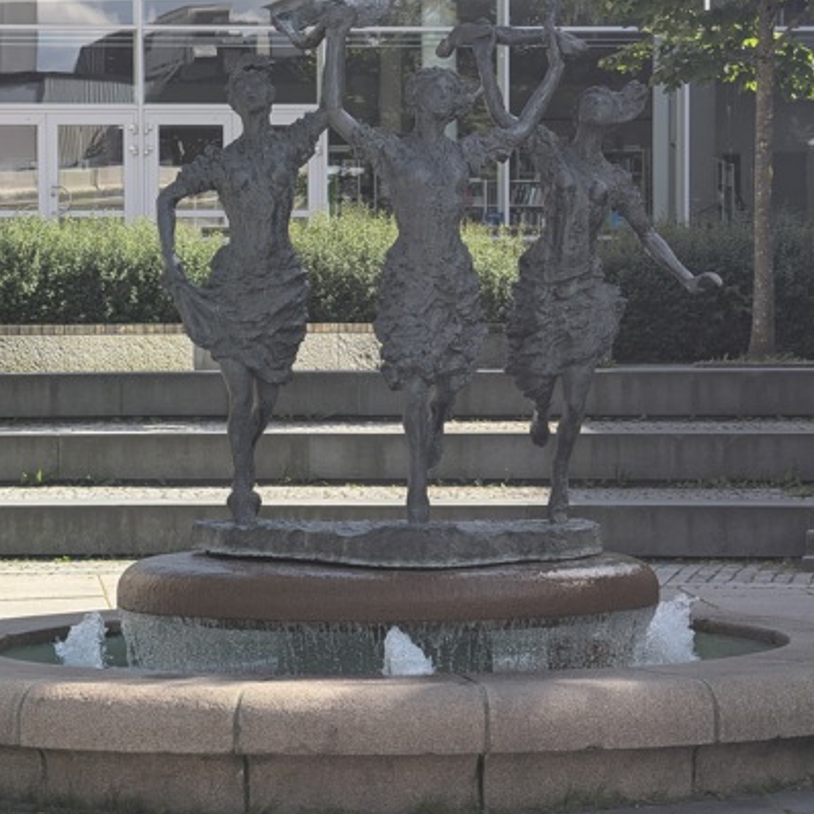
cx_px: 407
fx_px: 3459
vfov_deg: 13.4
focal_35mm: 130
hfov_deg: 13.4
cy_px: 338
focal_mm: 17.91
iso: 63
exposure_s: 1/571
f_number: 2.8
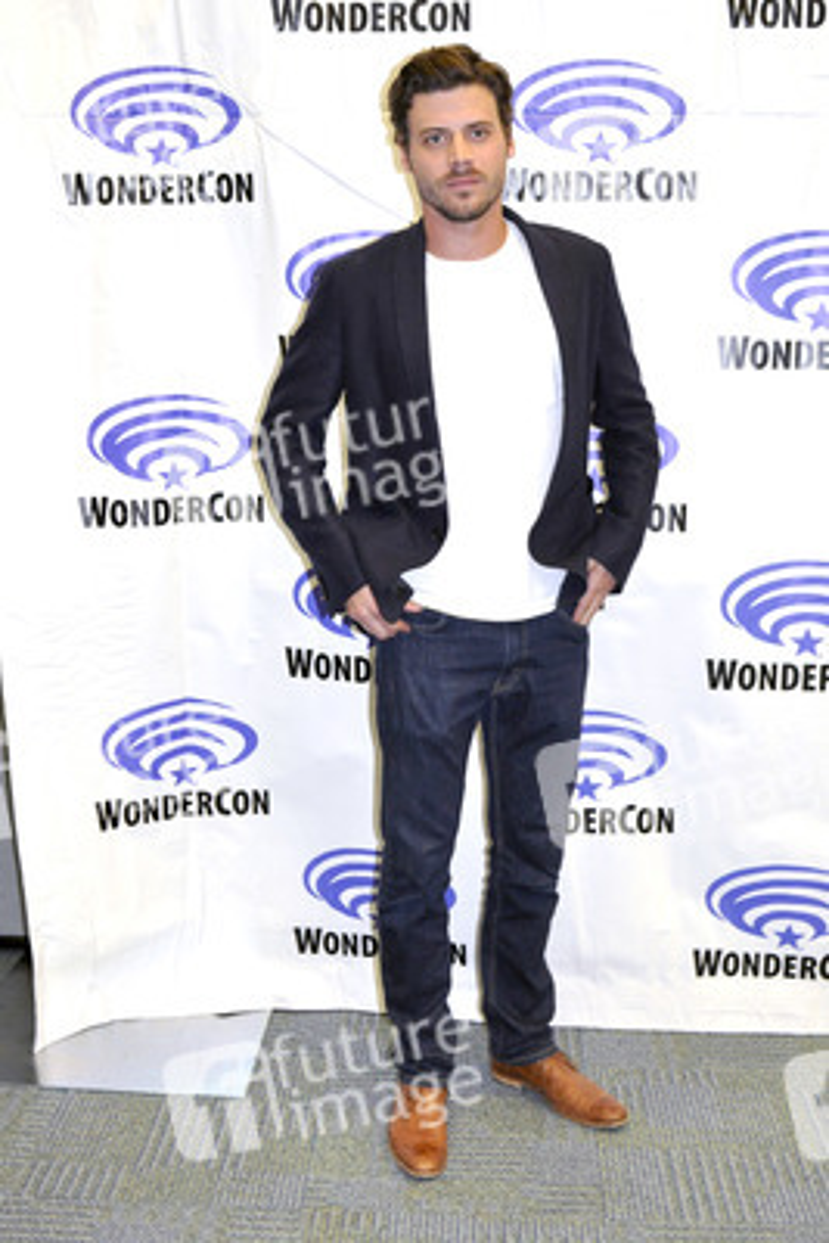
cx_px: 414
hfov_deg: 36.9
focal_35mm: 36
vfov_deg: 53.1
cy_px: 622
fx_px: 1242
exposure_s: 1/60
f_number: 4.5
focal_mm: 24
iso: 1000
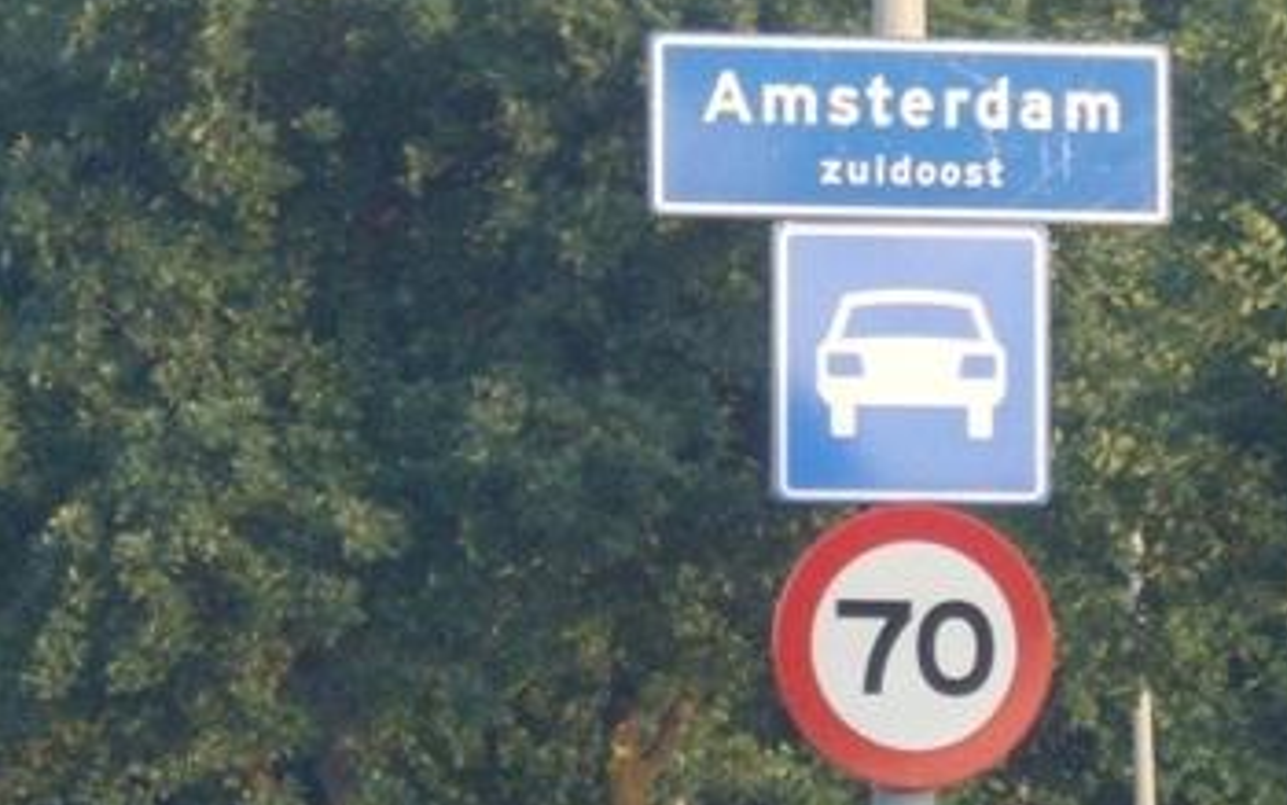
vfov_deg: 6.0
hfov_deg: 9.6
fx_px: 7684
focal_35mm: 219
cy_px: 544
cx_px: 816
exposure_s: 1/125
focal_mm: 23.7
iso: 400
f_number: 5.4
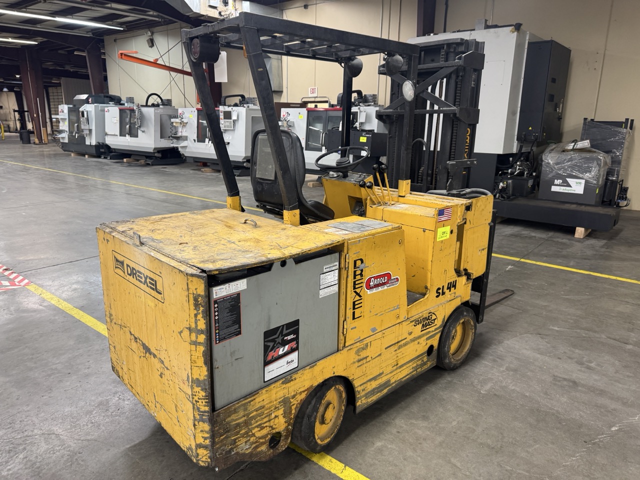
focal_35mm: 24
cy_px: 240
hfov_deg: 71.6
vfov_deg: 56.8
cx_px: 320
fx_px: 444
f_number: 1.78
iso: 200
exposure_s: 1/60
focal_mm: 6.76
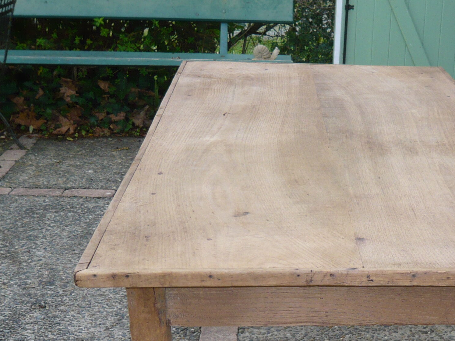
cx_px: 333
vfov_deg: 19.6
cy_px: 301
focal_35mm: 74
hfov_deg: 26.0
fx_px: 973
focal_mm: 5.8
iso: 100
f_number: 3.1
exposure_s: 1/200
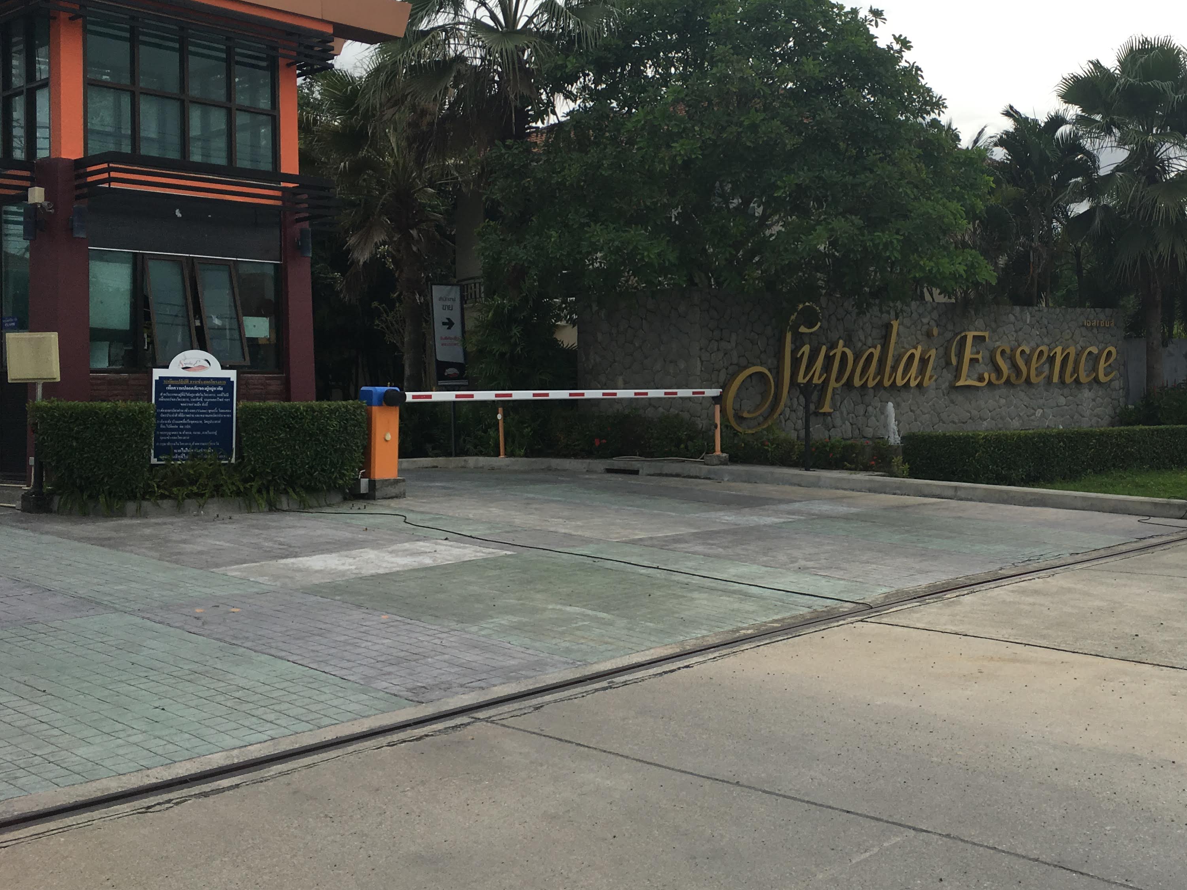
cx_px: 791
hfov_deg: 47.1
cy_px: 370
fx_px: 1337
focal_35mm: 39
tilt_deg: +1.2
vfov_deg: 36.7
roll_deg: +0.8
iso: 25
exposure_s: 1/950
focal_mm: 4.15
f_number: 2.2
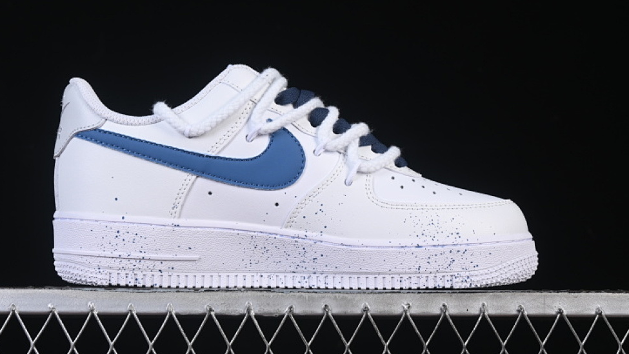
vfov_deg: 13.9
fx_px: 1451
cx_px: 288
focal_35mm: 87
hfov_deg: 24.4
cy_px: 145
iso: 160
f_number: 8
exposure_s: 1/100
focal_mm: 50
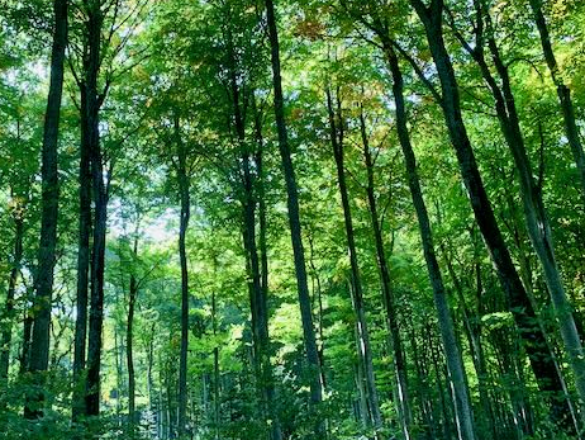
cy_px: 208
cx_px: 190
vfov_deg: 39.7
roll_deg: +0.6
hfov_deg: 50.3
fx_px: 609
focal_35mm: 36
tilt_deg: +19.7
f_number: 1.8
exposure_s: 1/121
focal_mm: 4.25
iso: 80
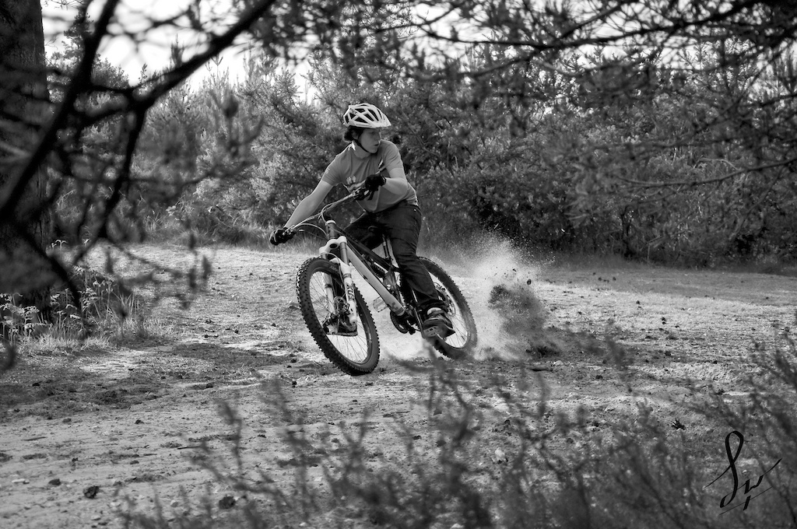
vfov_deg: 18.9
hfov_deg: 28.1
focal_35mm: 72
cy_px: 264
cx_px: 398
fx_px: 1592
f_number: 4.8
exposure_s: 1/1600
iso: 400
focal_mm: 48
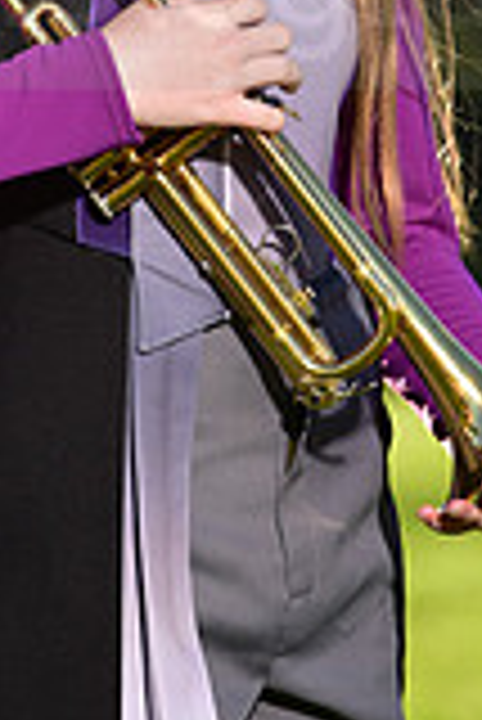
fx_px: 14508
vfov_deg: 2.8
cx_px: 182
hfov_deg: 1.9
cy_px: -54
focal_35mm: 724
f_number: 5.6
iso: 80
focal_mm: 200
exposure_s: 1/250
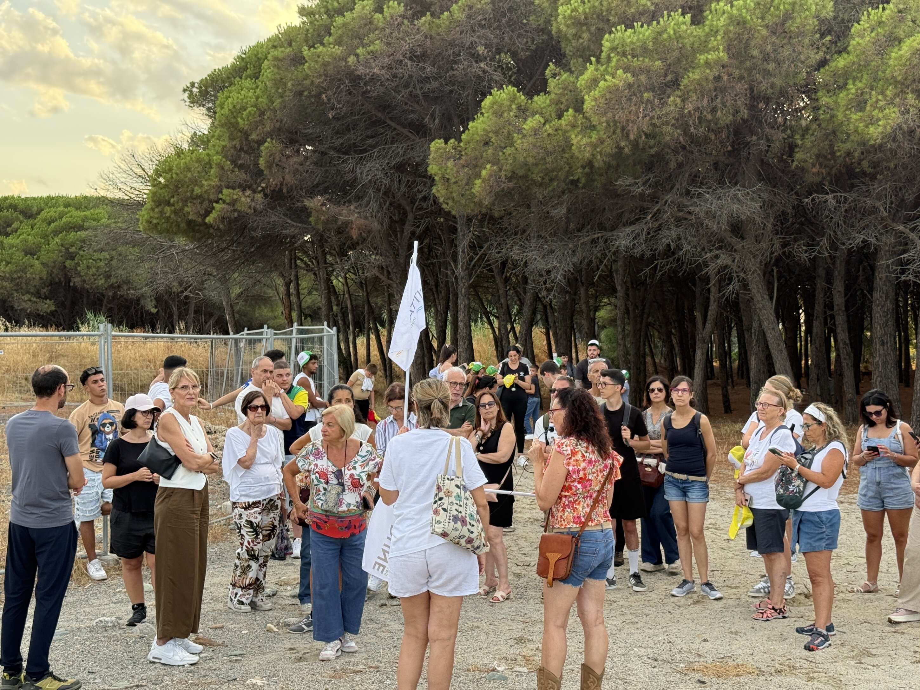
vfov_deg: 30.3
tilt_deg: +1.8
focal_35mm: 48
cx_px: 460
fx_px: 1276
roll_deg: +0.2
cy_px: 345
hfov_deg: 39.7
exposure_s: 1/463
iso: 100
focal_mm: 6.76
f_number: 1.78
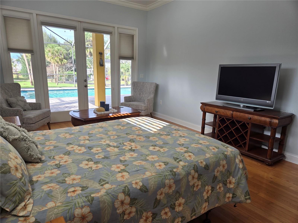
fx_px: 198
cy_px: 112
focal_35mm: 23
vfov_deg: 58.9
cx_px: 149
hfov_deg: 73.9
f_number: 1.8
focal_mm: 5.4
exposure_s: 1/180
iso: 32
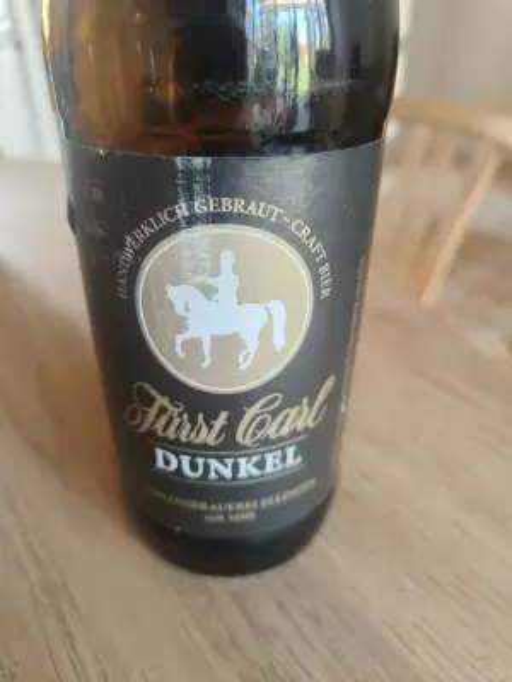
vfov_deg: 71.6
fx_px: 473
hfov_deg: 56.8
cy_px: 341
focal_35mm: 24
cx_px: 256
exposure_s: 1/50
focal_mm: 5.59
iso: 250
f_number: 2.8
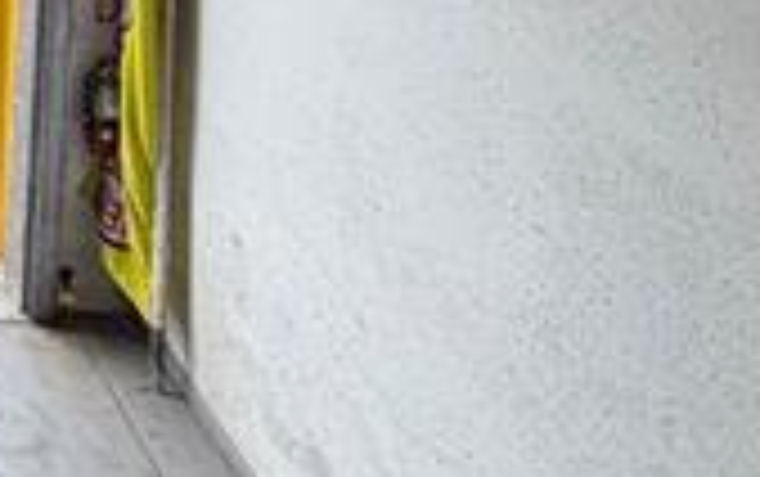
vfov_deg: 12.6
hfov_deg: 16.8
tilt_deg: -8.9
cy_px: -508
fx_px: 1866
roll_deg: +1.9
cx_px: -787
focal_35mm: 90
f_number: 2.2
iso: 40
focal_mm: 2.22
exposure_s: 1/244
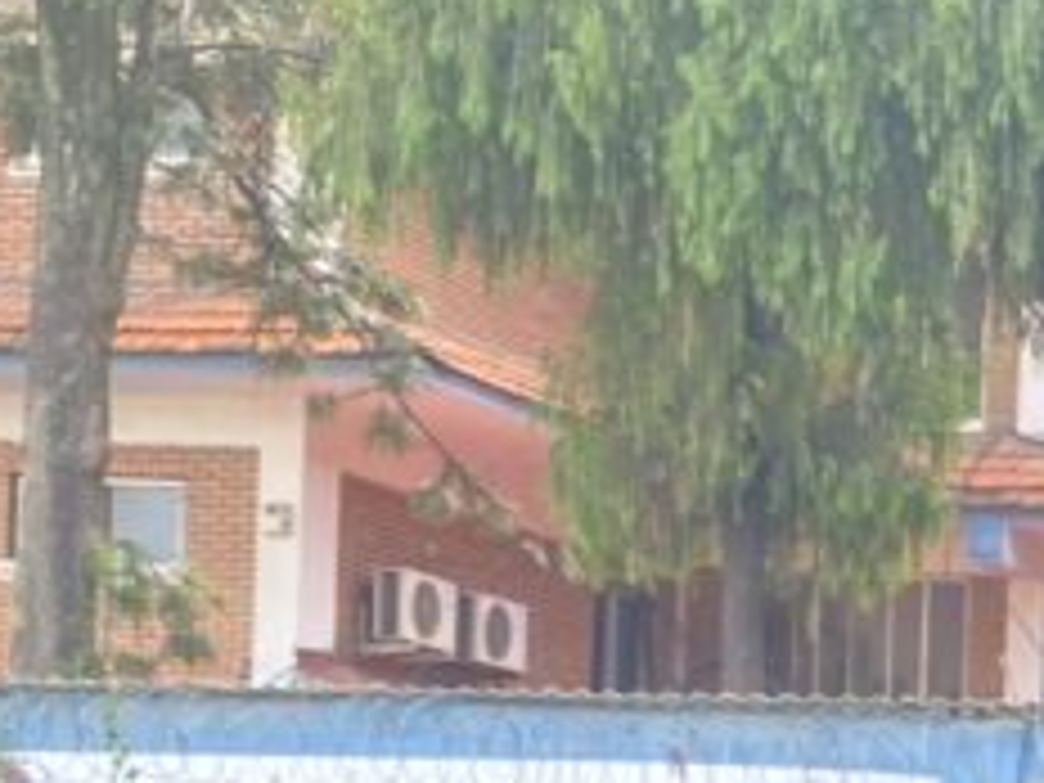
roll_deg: -3.4
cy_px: 1269
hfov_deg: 15.6
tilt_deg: -2.3
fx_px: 3468
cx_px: 1629
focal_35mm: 115
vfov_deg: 12.1
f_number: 1.8
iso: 32
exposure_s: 1/124
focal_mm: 4.25
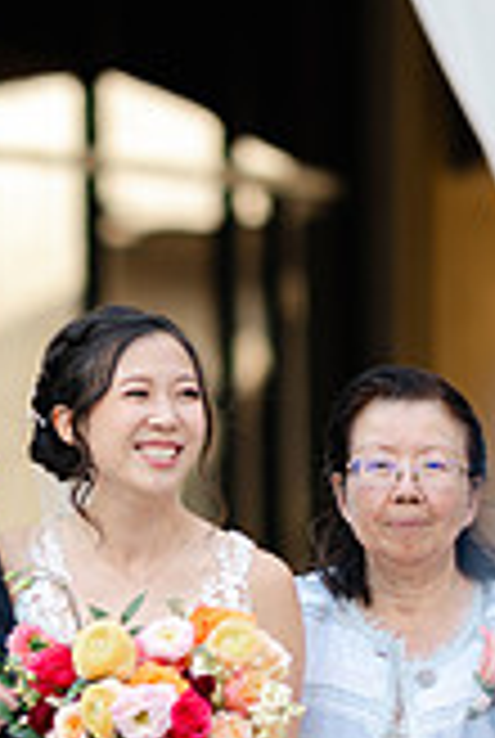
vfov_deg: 4.8
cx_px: 176
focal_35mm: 430
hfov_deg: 3.2
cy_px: 846
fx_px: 8831
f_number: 1.4
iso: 64
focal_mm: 105
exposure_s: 1/320
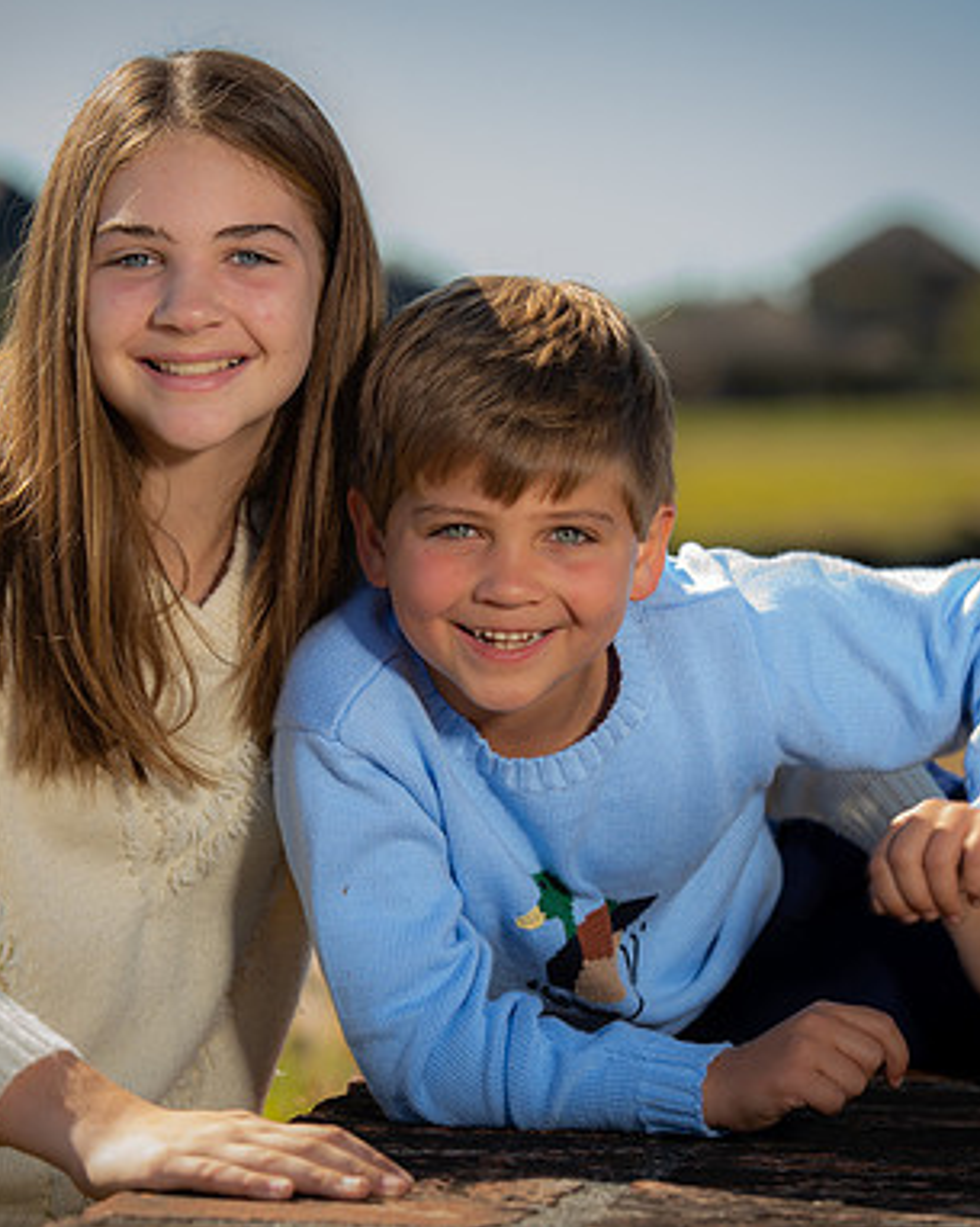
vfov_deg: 11.3
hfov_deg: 9.0
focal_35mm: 171
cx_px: 405
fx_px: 6207
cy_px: 610
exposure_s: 1/250
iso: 50
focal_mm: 120
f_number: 5
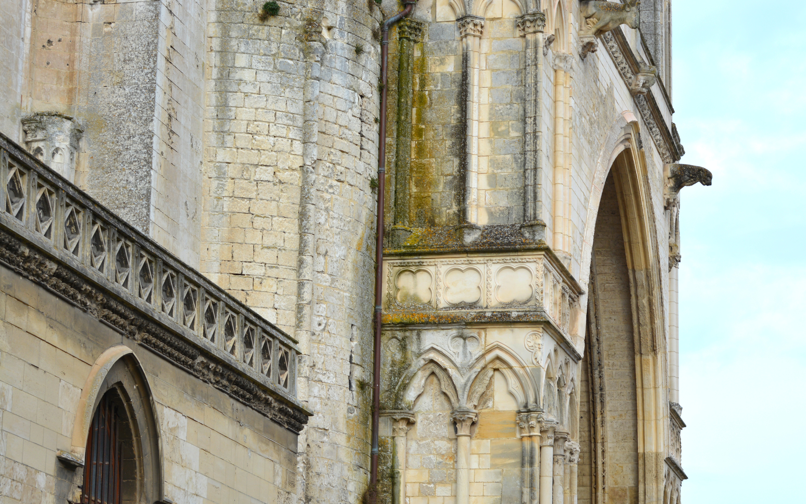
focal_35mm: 108
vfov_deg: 12.1
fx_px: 2372
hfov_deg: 19.3
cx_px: 404
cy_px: 254
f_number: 8
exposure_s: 1/125
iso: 100
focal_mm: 70
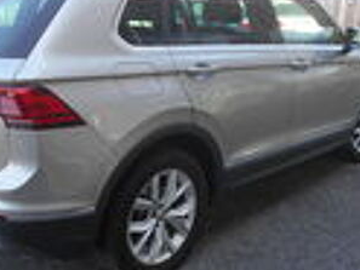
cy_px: 128
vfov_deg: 34.4
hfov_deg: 44.3
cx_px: 130
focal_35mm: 42
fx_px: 437
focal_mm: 4.6
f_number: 3.2
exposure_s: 1/125
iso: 80
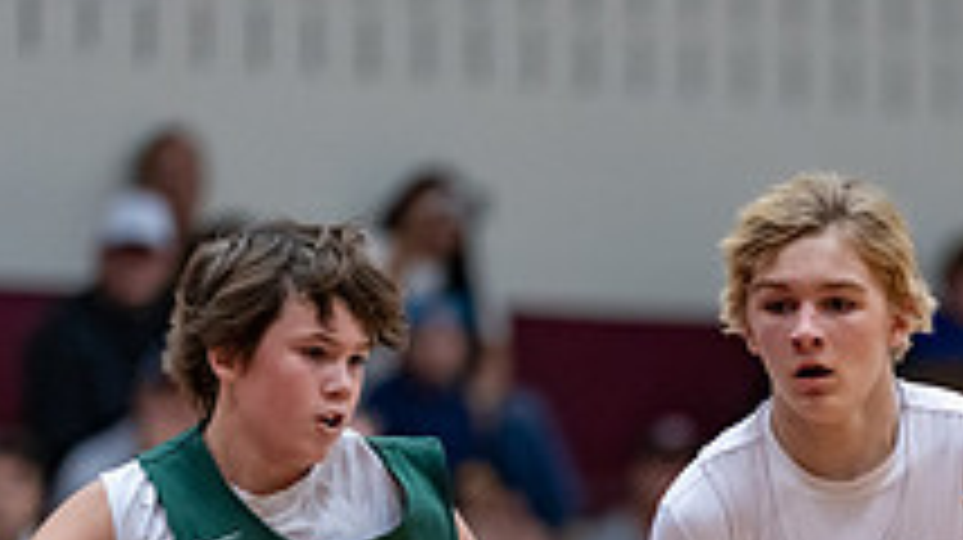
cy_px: 846
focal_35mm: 435
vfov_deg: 2.8
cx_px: 1004
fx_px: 11099
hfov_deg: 5.0
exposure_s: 1/1000
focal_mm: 135
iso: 1250
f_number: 1.8
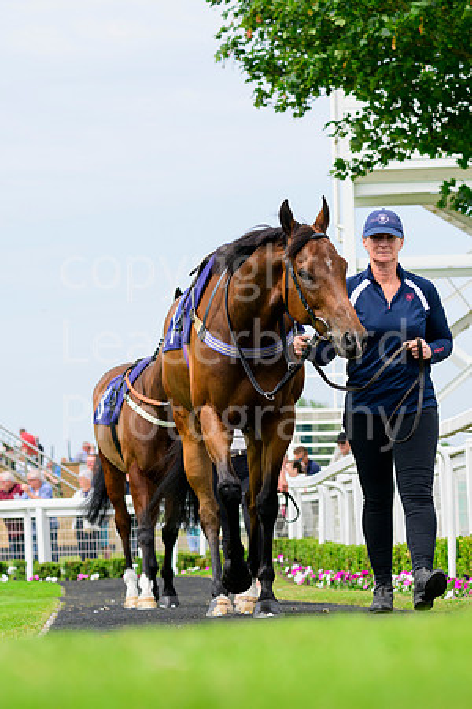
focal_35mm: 157
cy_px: 354
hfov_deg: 8.7
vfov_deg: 13.1
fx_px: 3087
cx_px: 236
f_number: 6.3
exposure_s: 1/1000
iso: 400
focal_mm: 105
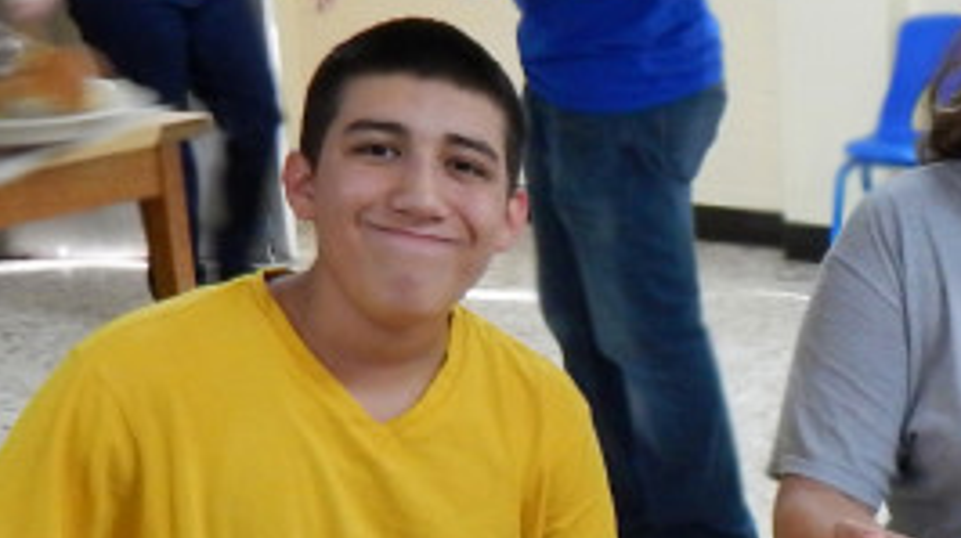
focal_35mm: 105
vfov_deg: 11.0
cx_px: 1037
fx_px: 2673
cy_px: 841
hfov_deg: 19.6
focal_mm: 4.5
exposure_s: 1/30
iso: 320
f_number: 3.1
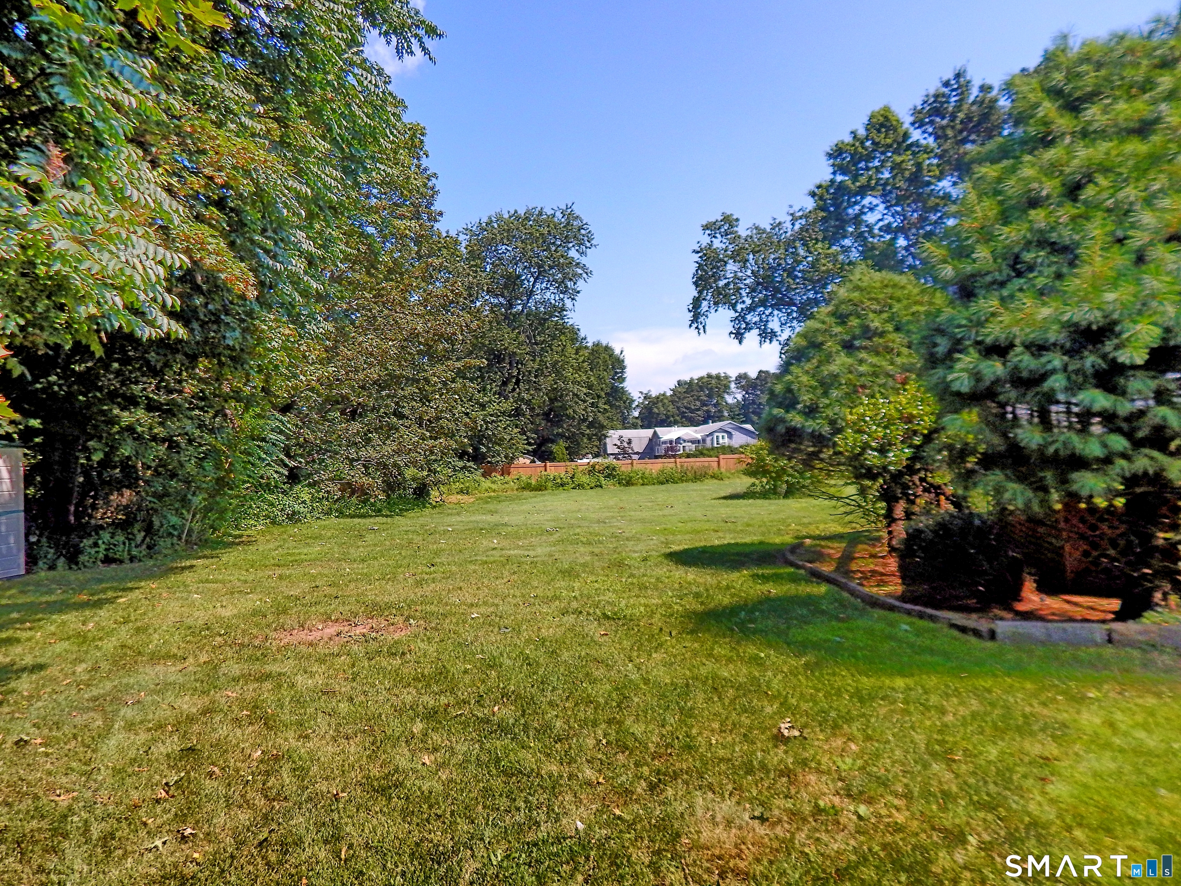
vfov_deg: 61.1
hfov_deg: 76.4
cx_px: 590
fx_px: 751
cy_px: 443
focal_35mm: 22
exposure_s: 1/800
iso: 125
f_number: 3
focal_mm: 4
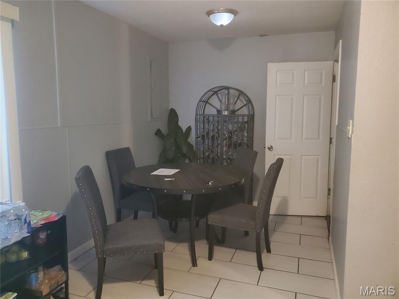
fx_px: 300
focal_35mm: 26
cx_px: 200
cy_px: 150
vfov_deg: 53.1
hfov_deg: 67.3
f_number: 1.5
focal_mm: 4.3
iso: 640
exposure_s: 1/30
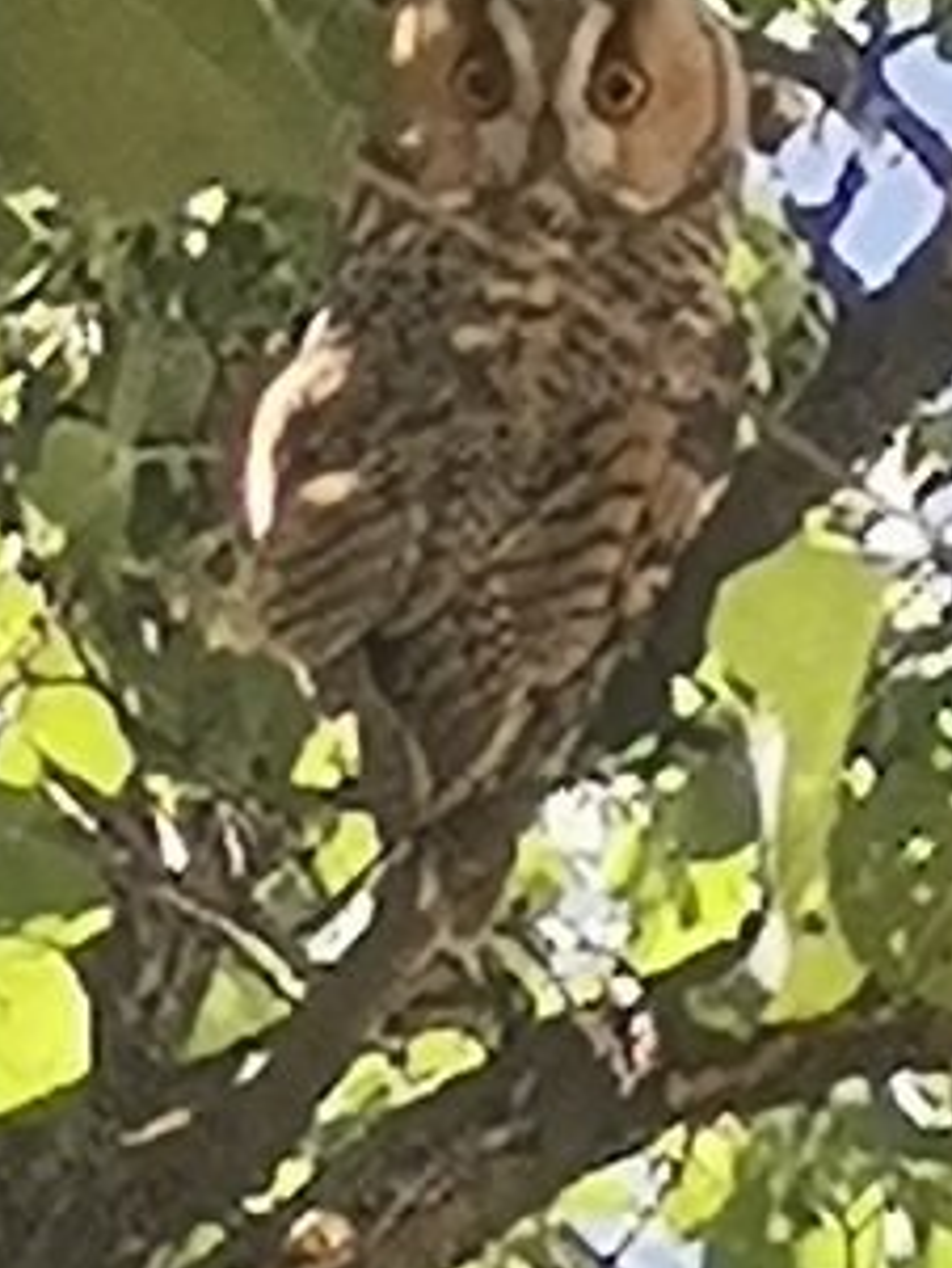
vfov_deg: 4.1
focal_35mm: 477
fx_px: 17479
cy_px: -118
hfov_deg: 3.1
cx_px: -8
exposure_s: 1/401
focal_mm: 4.75
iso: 50
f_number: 1.8
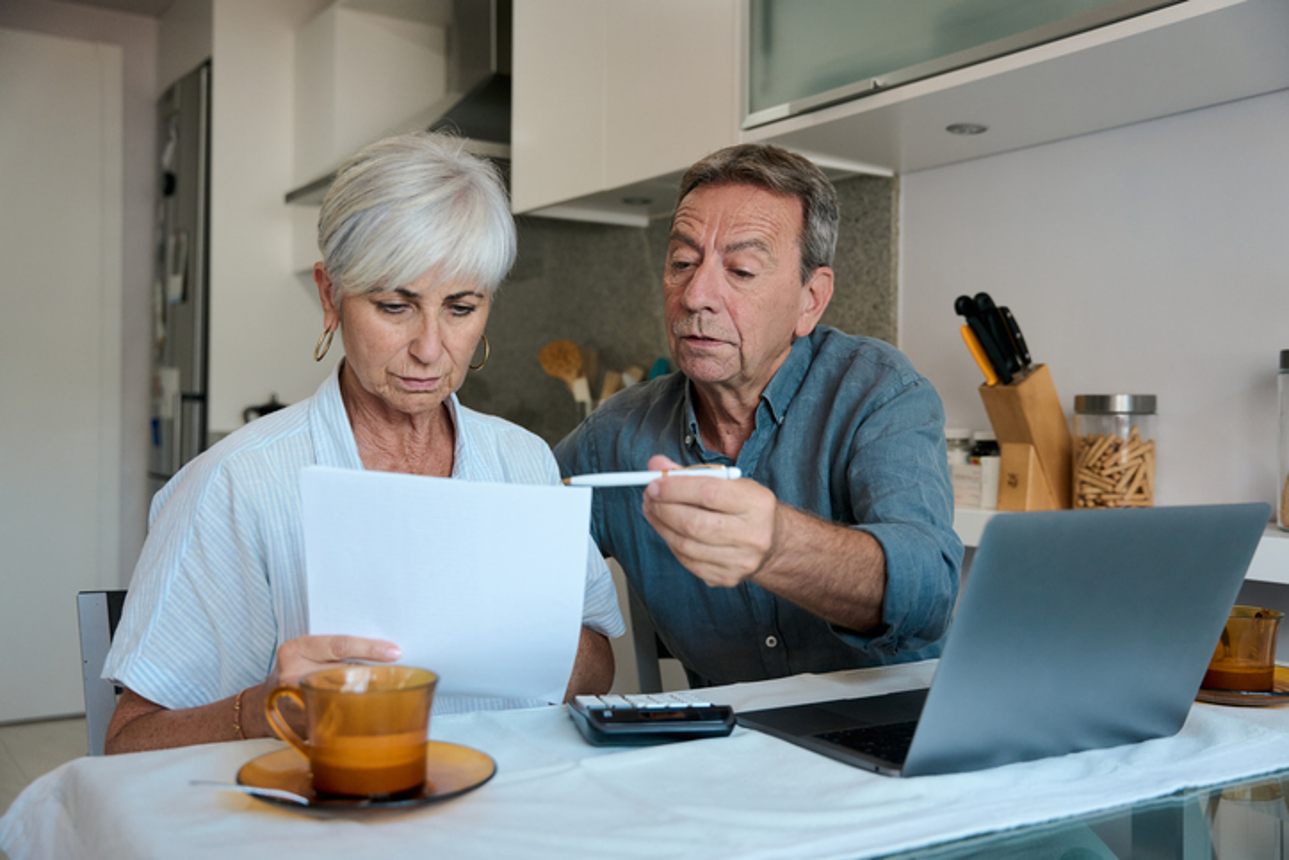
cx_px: 644
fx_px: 1325
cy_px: 430
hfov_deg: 51.9
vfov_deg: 36.0
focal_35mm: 37
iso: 1250
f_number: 3.2
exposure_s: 1/250
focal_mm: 37
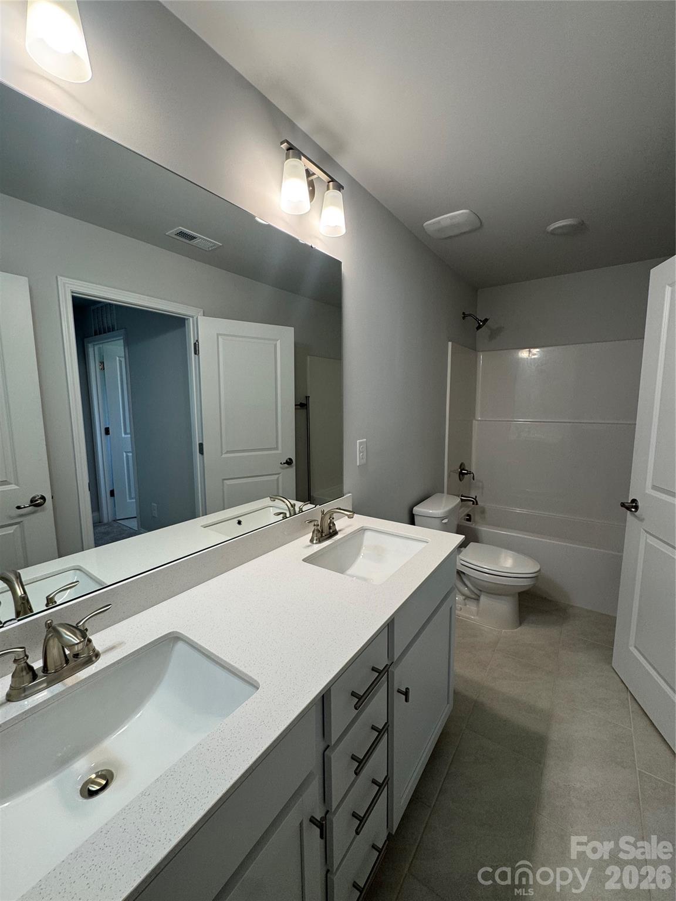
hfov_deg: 85.7
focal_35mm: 14
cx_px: 338
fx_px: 365
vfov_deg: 102.1
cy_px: 450
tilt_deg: -7.2
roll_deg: +0.9
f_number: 2.2
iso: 125
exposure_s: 1/120
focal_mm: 2.22
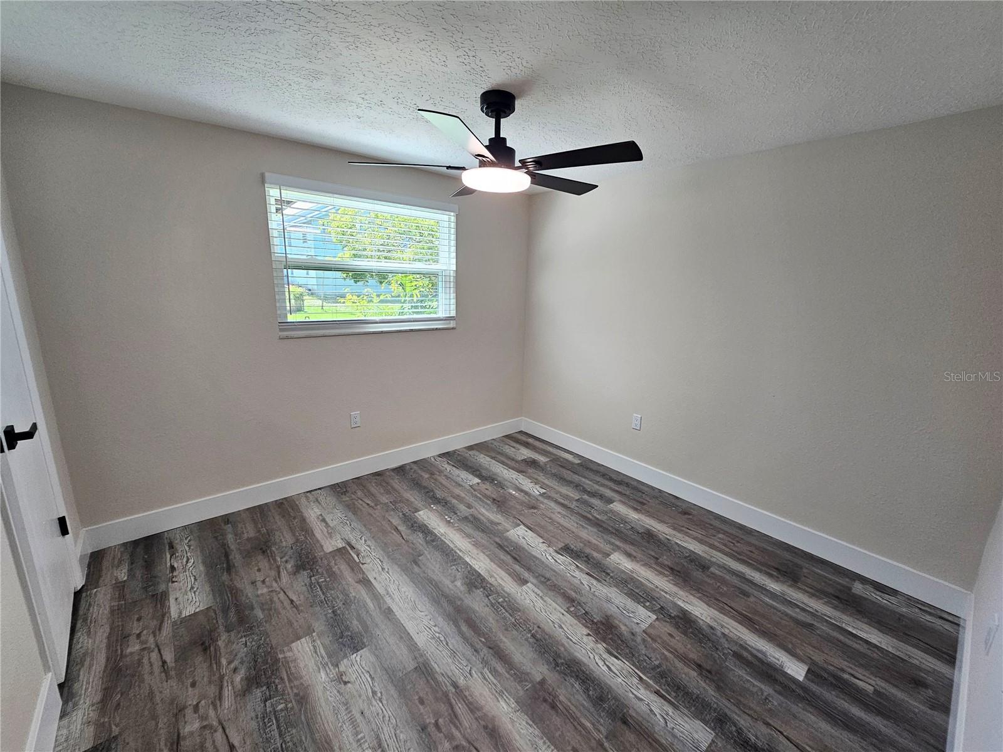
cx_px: 502
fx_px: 377
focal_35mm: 13
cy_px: 376
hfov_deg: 106.2
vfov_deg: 89.9
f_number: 2.2
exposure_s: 1/60
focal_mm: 2.2
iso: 64
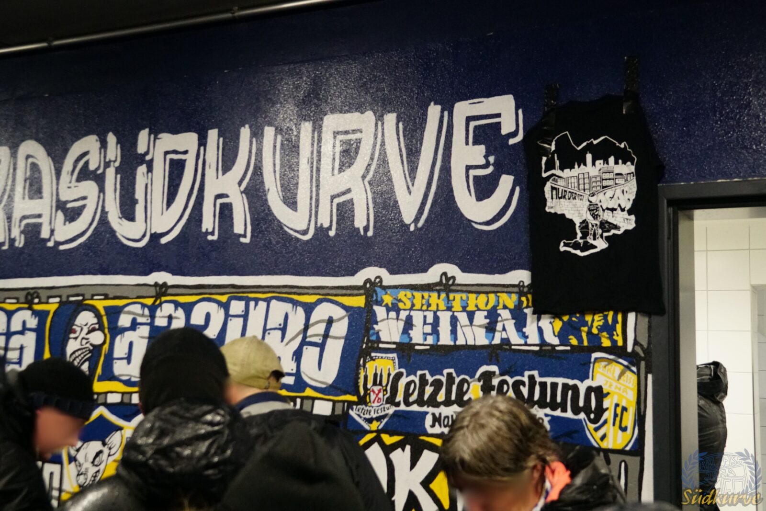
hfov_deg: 45.0
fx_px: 926
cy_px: 256
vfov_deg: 30.9
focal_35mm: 44
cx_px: 383
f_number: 4.5
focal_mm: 29
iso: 5000
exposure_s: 1/160
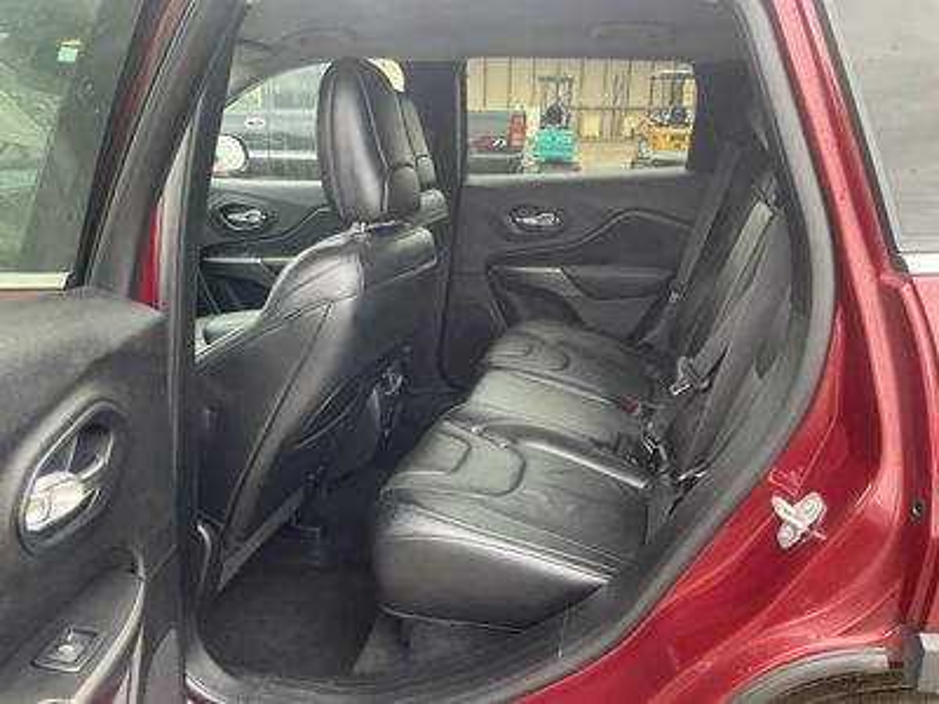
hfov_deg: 61.7
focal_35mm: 29
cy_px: 352
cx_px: 470
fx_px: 787
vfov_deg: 48.2
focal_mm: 3
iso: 50
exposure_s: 1/122
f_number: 1.8
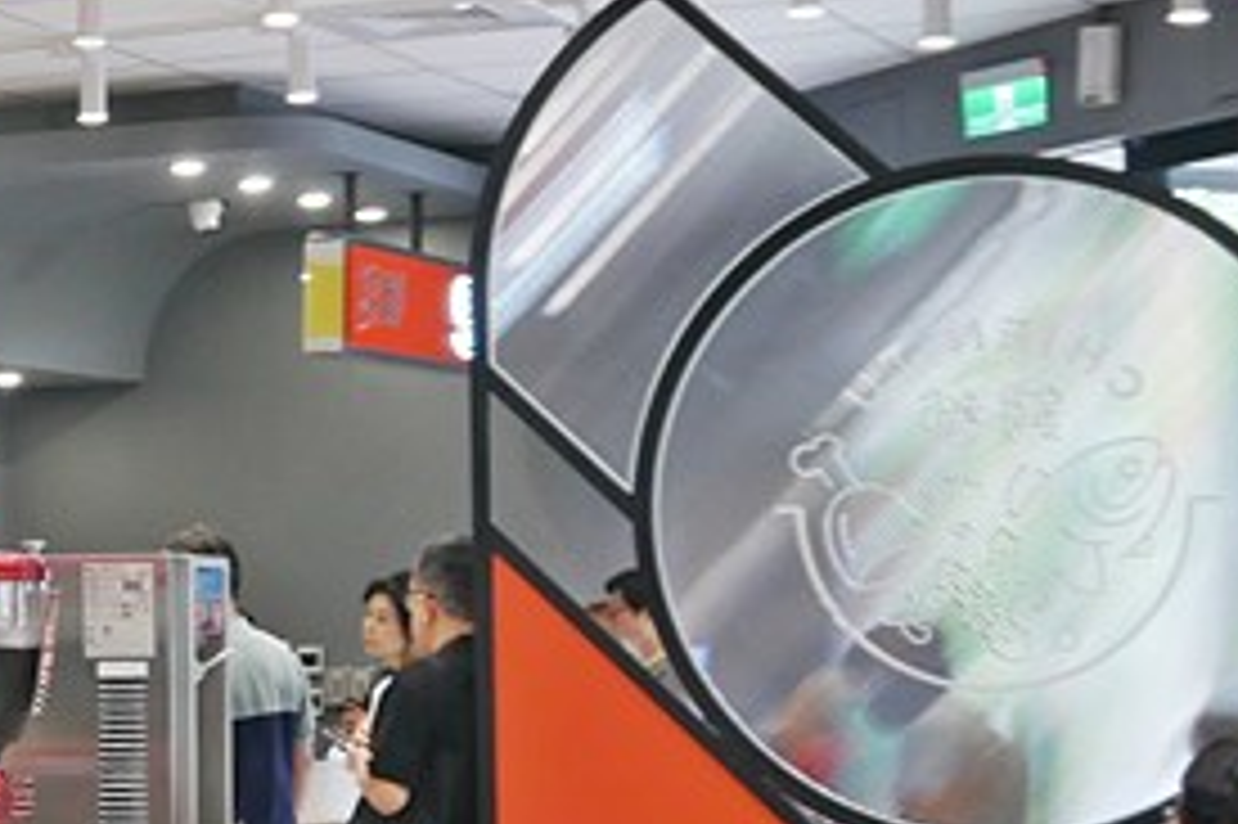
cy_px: 579
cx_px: -482
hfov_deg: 17.7
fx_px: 3643
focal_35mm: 106
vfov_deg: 12.9
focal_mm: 14
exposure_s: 1/60
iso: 250
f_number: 3.5
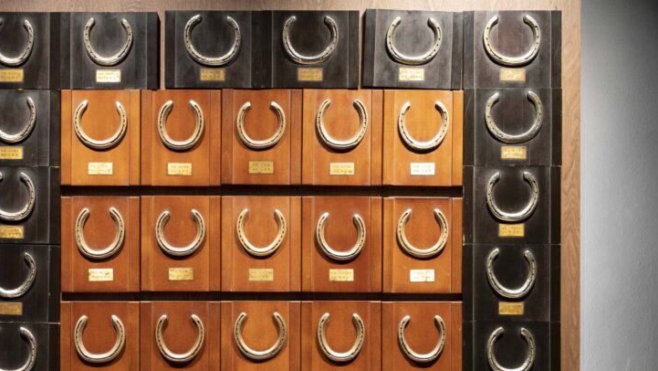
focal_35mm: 61
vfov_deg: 19.6
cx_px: 236
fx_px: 1065
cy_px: 268
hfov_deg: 34.1
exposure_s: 1/60
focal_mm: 41
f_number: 5
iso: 3200
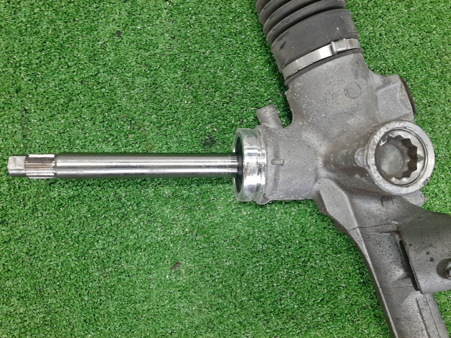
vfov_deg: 53.1
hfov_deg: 67.3
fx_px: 339
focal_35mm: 26
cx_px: 226
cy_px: 169
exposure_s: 1/50
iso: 230
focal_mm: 3.93
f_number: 1.7
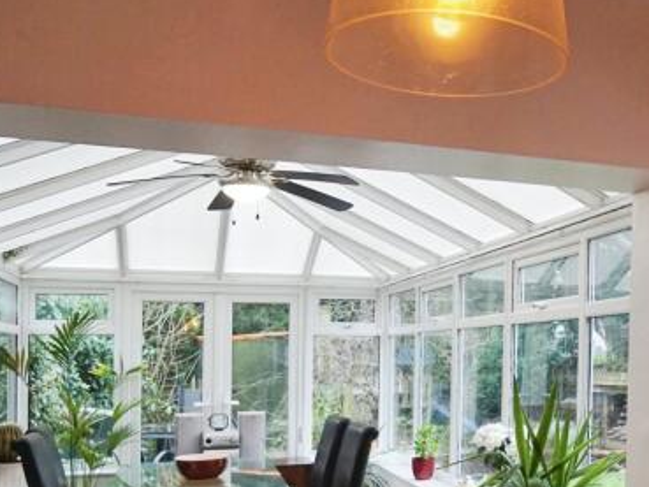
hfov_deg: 42.2
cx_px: 607
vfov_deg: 33.2
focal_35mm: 40
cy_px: 477
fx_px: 750
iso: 640
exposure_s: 1/160
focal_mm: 10
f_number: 4
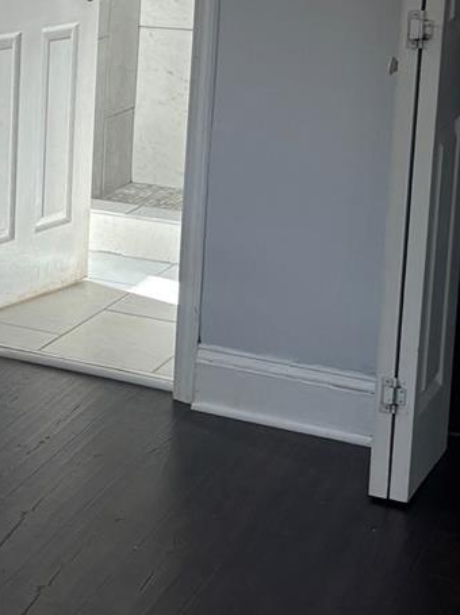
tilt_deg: -11.9
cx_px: -307
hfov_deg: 15.0
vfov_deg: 22.0
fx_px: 1561
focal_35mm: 88
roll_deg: -0.4
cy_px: 130
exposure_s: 1/121
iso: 80
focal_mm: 5.96
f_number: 1.6
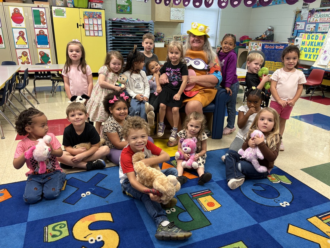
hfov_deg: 67.3
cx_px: 165
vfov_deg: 53.1
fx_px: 248
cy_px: 124
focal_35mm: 26
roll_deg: -0.8
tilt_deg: -19.6
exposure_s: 1/60
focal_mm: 5.96
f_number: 1.6
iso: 160
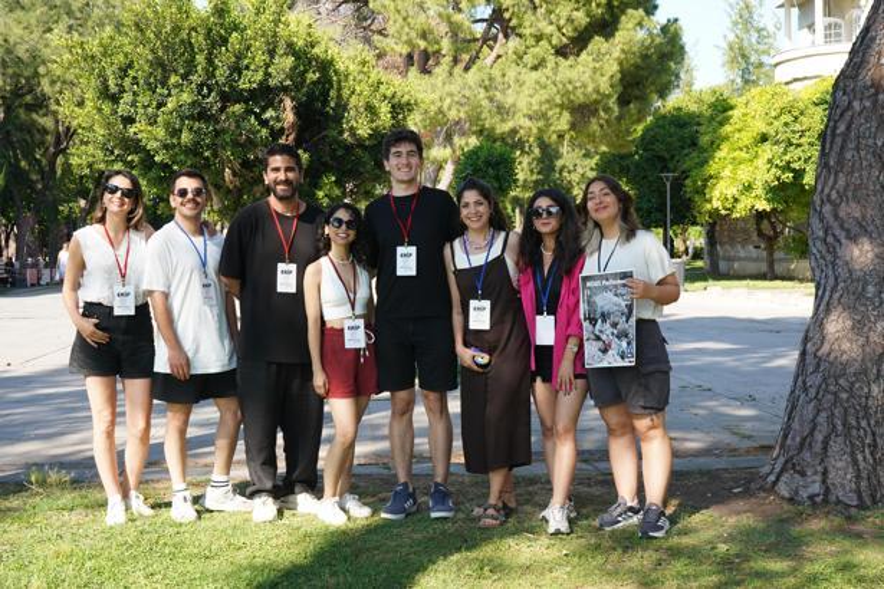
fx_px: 1203
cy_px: 294
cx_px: 442
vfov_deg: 27.5
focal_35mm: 49
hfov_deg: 40.3
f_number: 13
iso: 1000
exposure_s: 1/250
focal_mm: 49
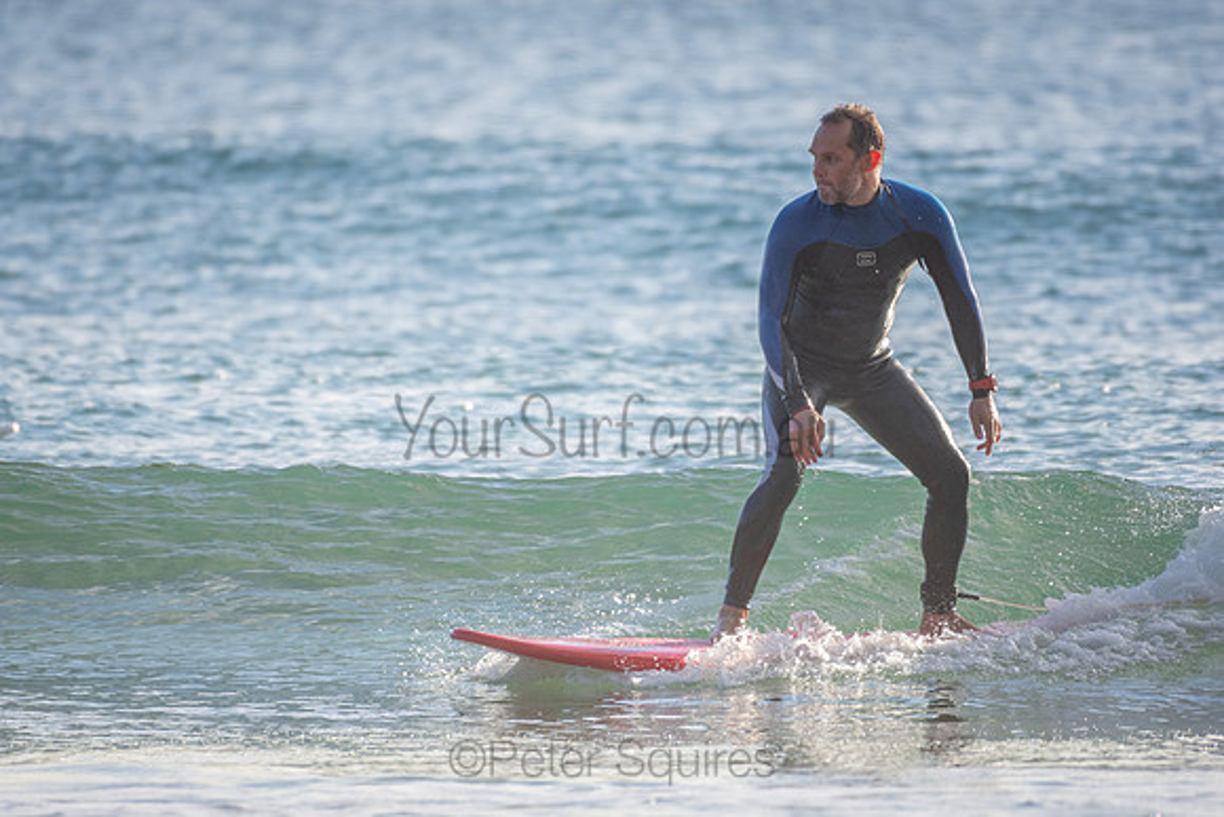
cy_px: 408
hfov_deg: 2.7
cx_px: 612
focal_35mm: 750
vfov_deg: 1.8
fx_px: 25505
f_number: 5.6
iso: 280
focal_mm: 500
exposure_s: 1/1250
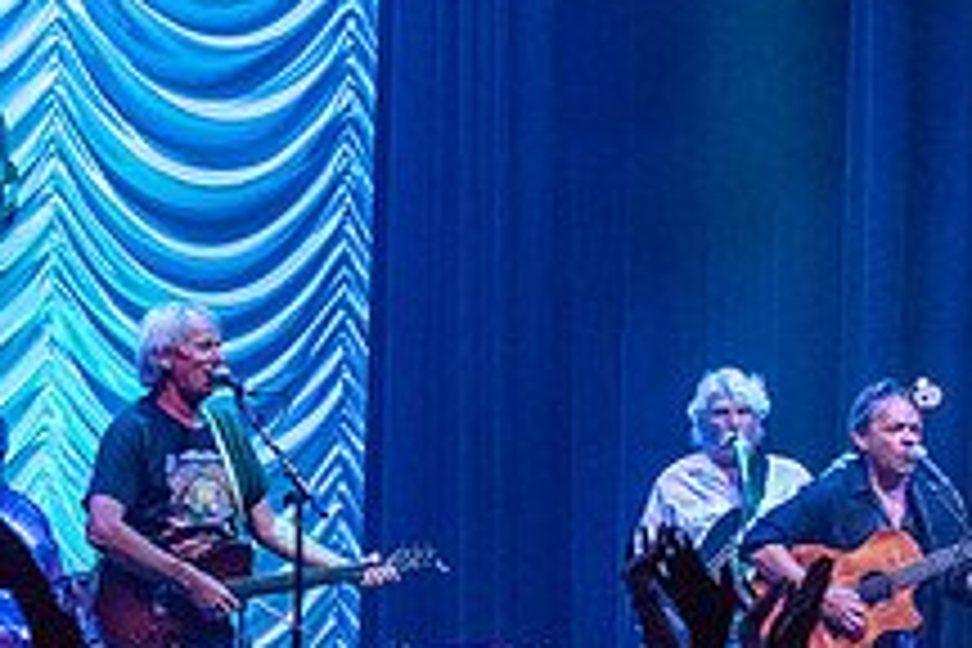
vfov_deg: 7.2
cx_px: 716
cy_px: 808
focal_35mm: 188
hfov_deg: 10.9
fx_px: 5076
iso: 2500
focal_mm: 70
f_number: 5.6
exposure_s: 1/160
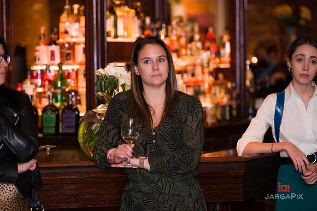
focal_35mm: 155
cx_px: 158
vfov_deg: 8.8
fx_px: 1364
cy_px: 106
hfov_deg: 13.3
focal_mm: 155
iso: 1600
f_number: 3.2
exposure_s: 1/125
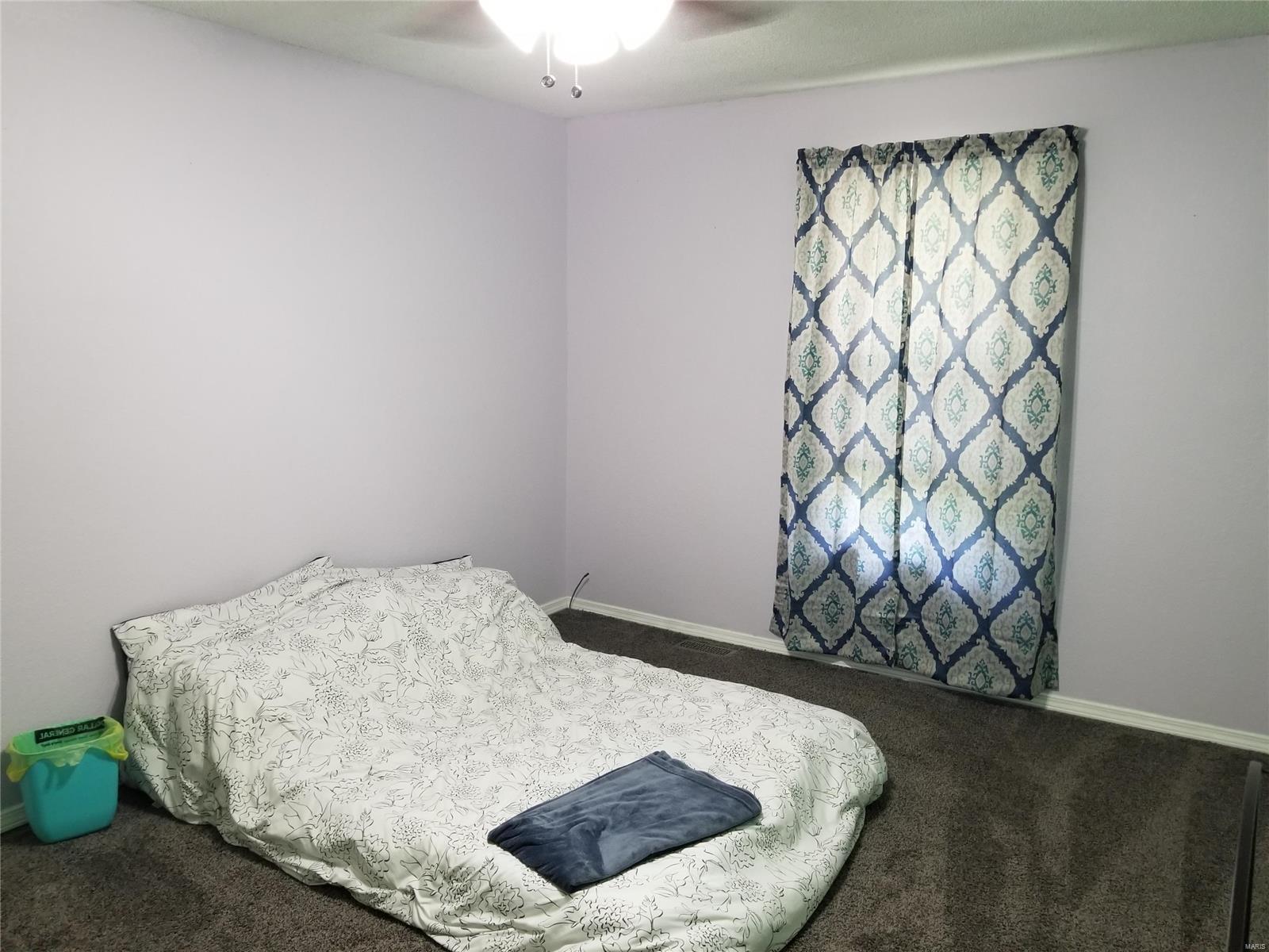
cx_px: 634
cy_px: 476
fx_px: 953
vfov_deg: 53.1
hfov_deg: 67.3
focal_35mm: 26
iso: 250
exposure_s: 1/30
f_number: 1.7
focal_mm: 4.25
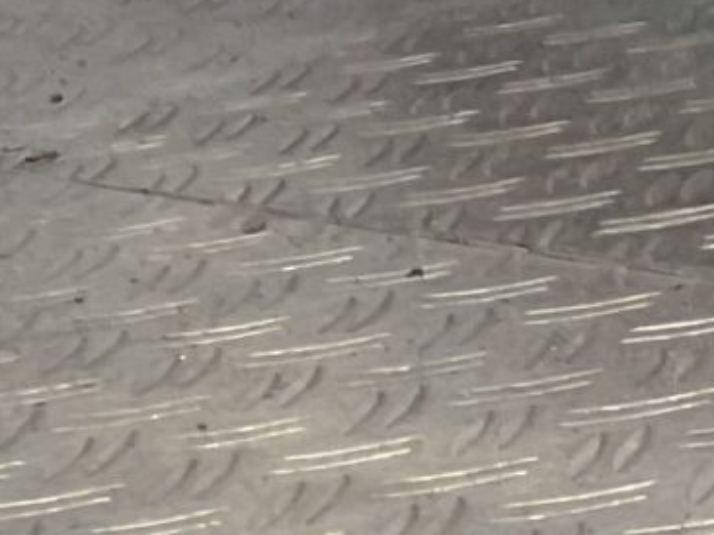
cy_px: -324
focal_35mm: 203
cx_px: 2491
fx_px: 4184
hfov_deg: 7.8
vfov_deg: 7.2
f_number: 1.8
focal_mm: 3
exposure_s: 1/217
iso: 16
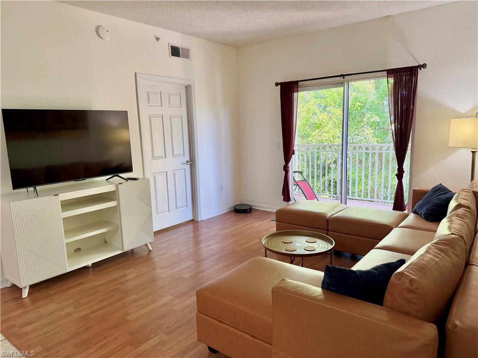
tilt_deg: -9.5
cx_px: 239
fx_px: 331
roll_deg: +2.3
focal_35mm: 24
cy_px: 179
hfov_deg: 71.6
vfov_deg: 56.8
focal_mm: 6.76
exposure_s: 1/121
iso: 200
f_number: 1.78
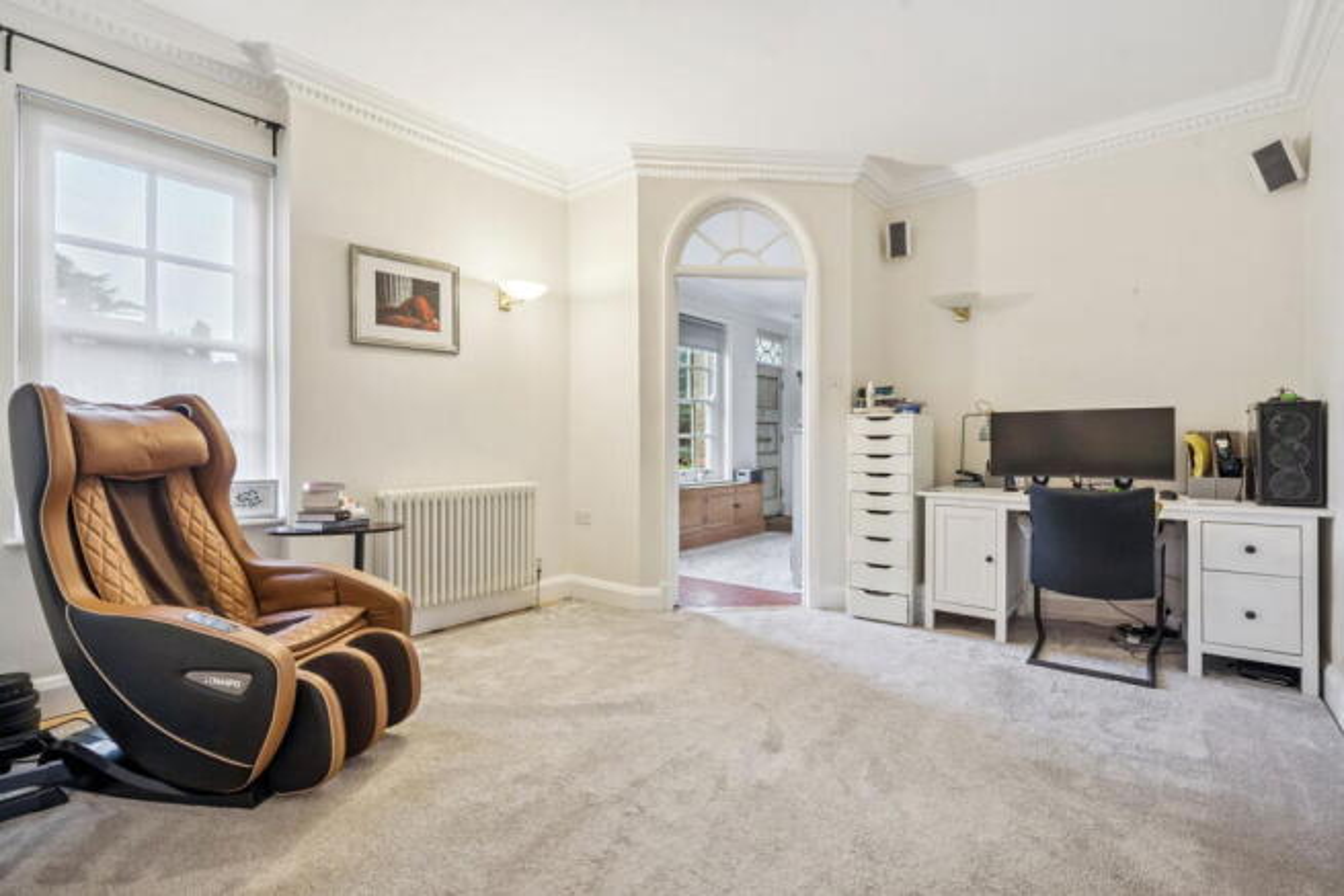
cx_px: 672
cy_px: 448
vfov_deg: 73.8
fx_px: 597
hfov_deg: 96.7
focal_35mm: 16
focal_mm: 16
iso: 320
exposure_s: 1/6
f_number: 8
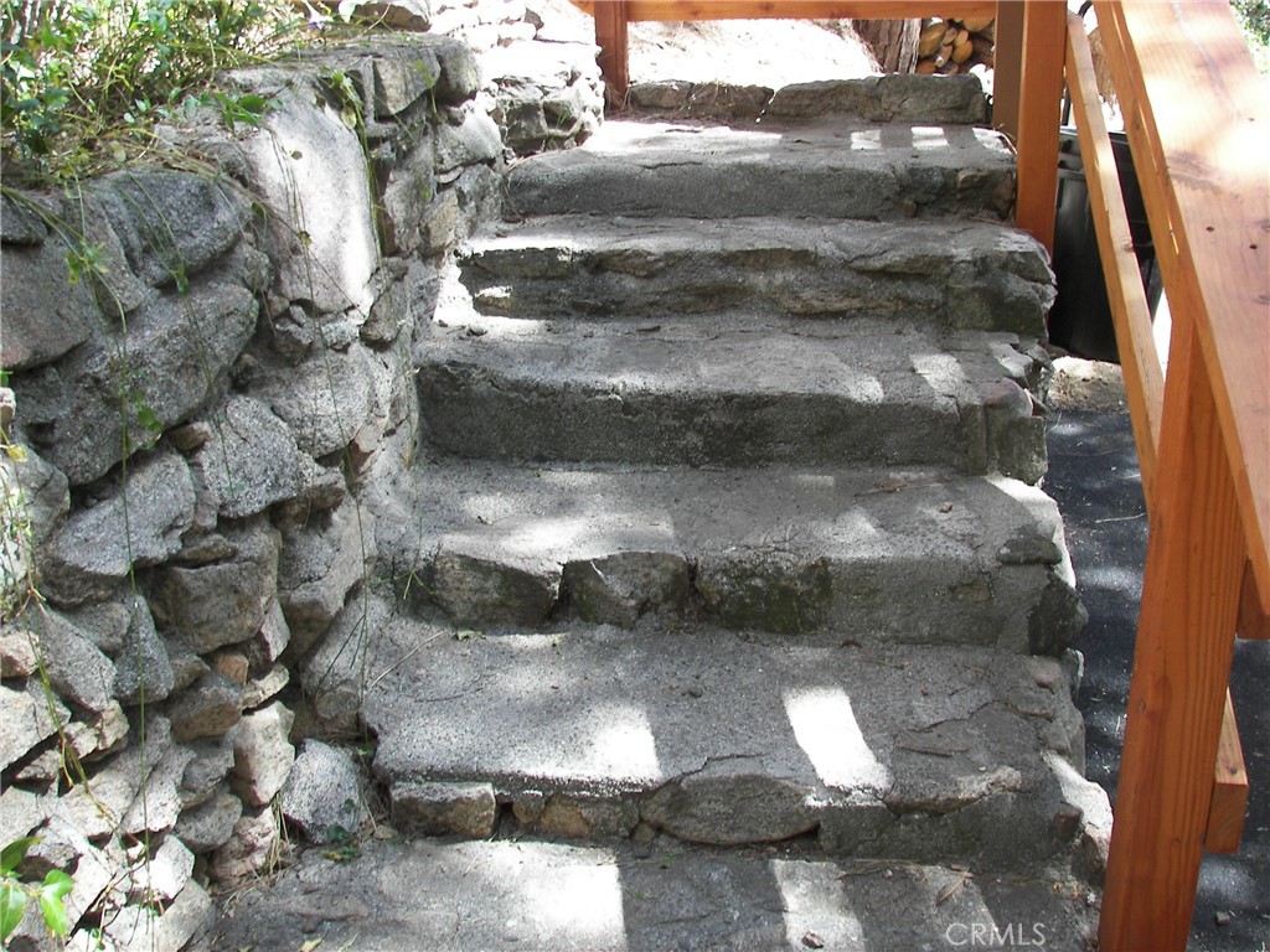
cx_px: 635
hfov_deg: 51.4
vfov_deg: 39.7
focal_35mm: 36
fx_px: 1321
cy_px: 476
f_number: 2.8
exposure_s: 1/60
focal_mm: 6
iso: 50
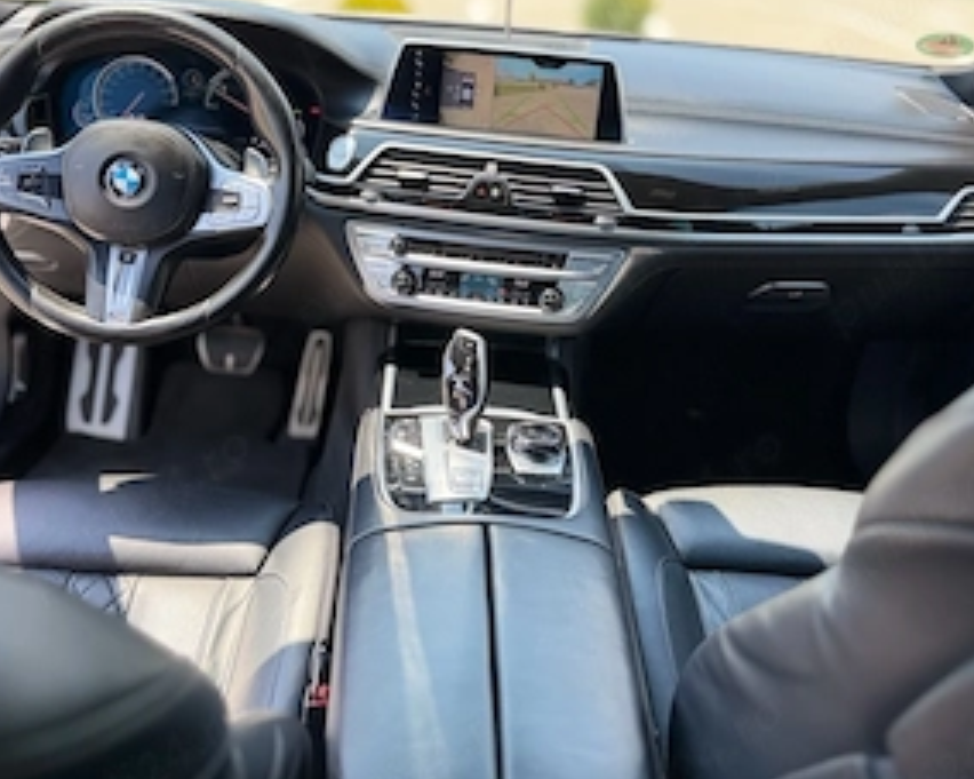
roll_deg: -5.2
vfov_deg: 44.1
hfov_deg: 54.2
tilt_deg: -21.2
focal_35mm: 33
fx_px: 951
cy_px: 288
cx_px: 473
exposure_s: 1/617
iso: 100
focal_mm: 6.76
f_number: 1.78
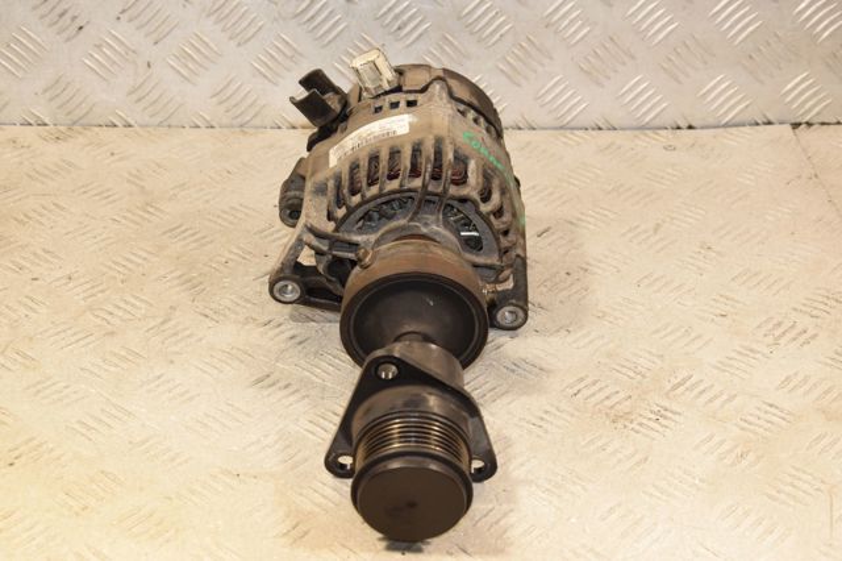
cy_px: 280
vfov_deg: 18.2
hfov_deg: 27.0
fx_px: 1753
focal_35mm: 75
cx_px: 421
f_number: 7.1
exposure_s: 1/160
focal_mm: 50
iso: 1600
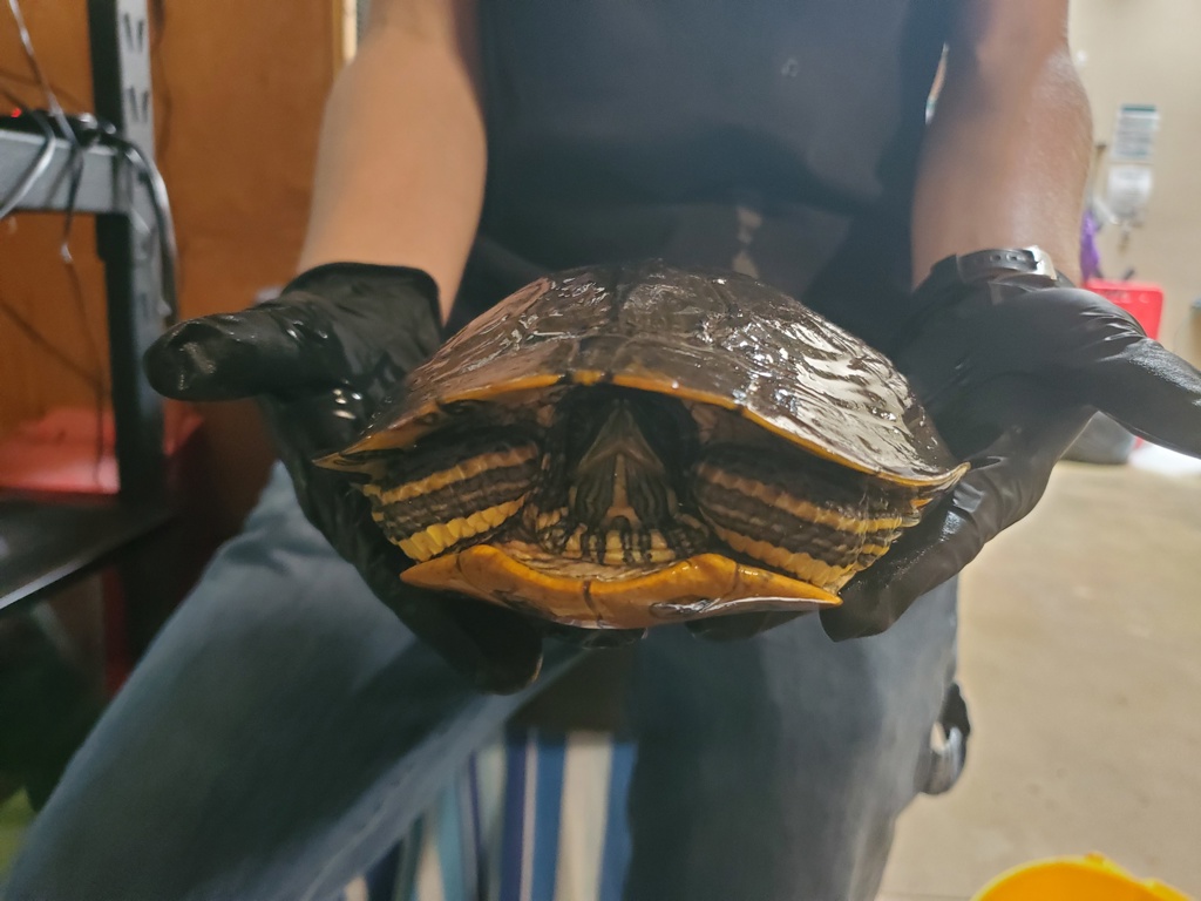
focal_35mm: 26
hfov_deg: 67.3
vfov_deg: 53.1
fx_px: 902
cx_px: 600
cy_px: 450
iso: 400
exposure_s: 1/40
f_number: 1.5
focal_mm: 4.3
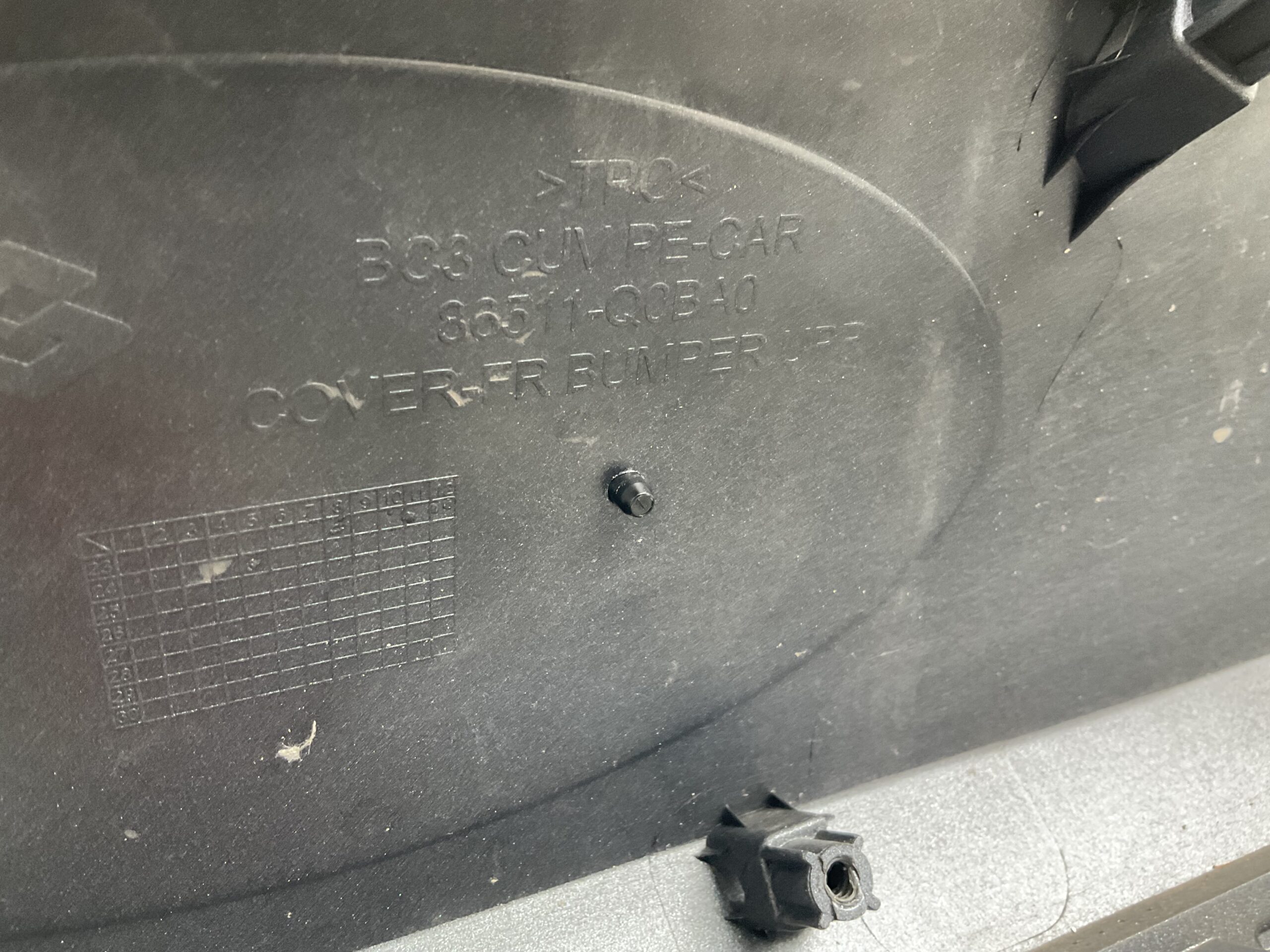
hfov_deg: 61.7
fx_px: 1064
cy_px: 476
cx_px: 635
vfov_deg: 48.2
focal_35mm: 29
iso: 250
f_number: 1.8
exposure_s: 1/50
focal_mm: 3
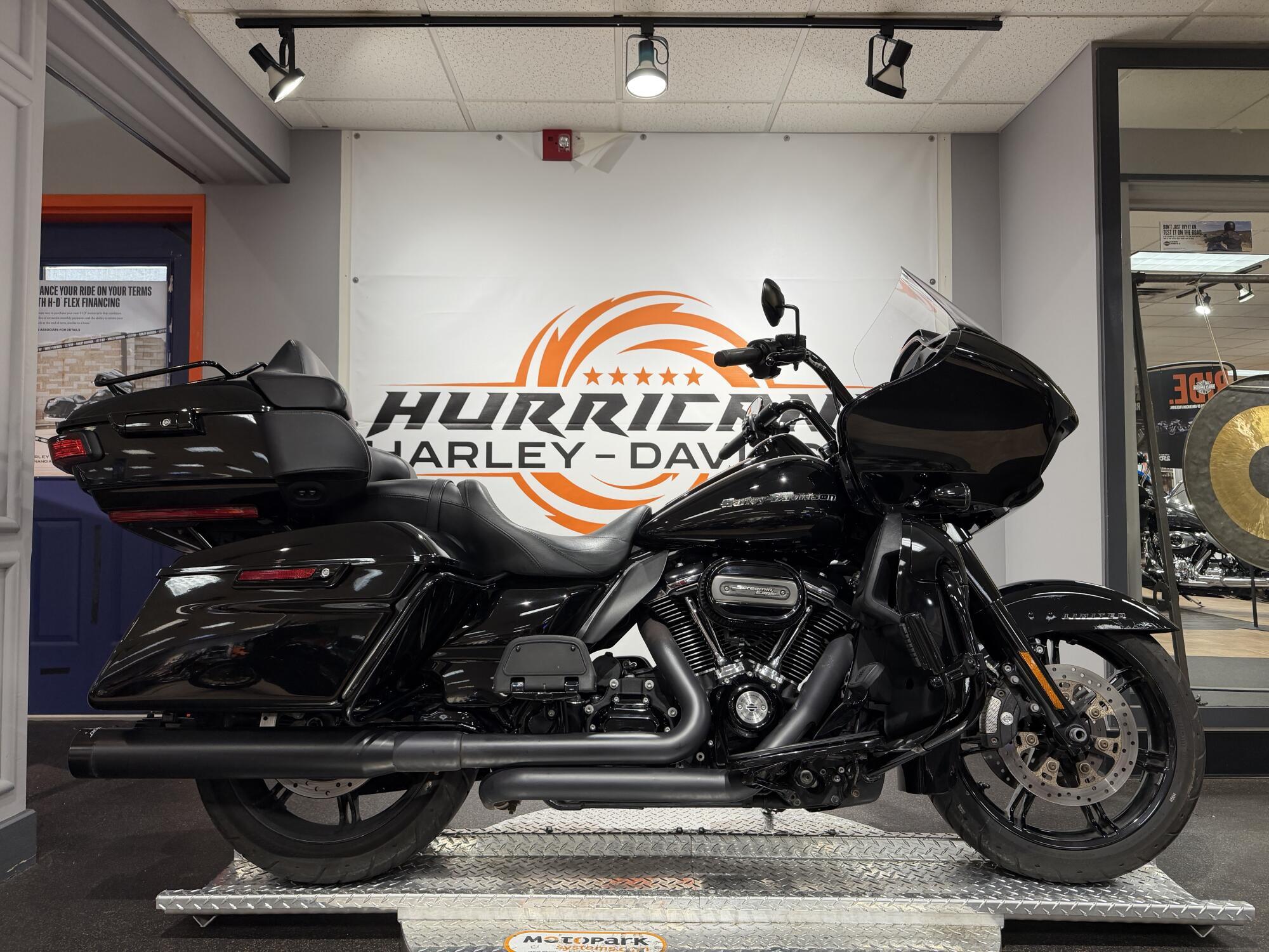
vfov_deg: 56.8
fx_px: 880
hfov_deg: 71.6
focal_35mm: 24
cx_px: 634
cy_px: 476
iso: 160
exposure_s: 1/60
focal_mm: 6.76
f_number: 1.78
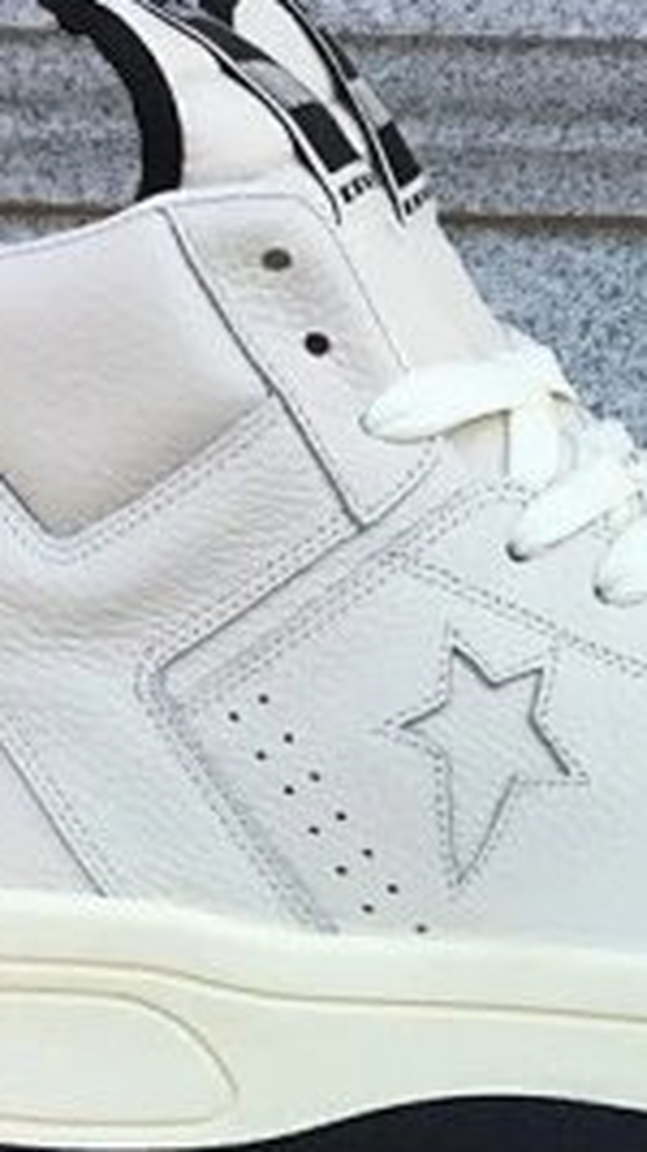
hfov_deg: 14.7
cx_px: 591
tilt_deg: -14.5
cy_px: 954
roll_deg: -0.7
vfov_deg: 25.7
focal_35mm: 81
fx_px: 2473
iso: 25
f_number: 2.4
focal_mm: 3.3
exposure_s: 1/727
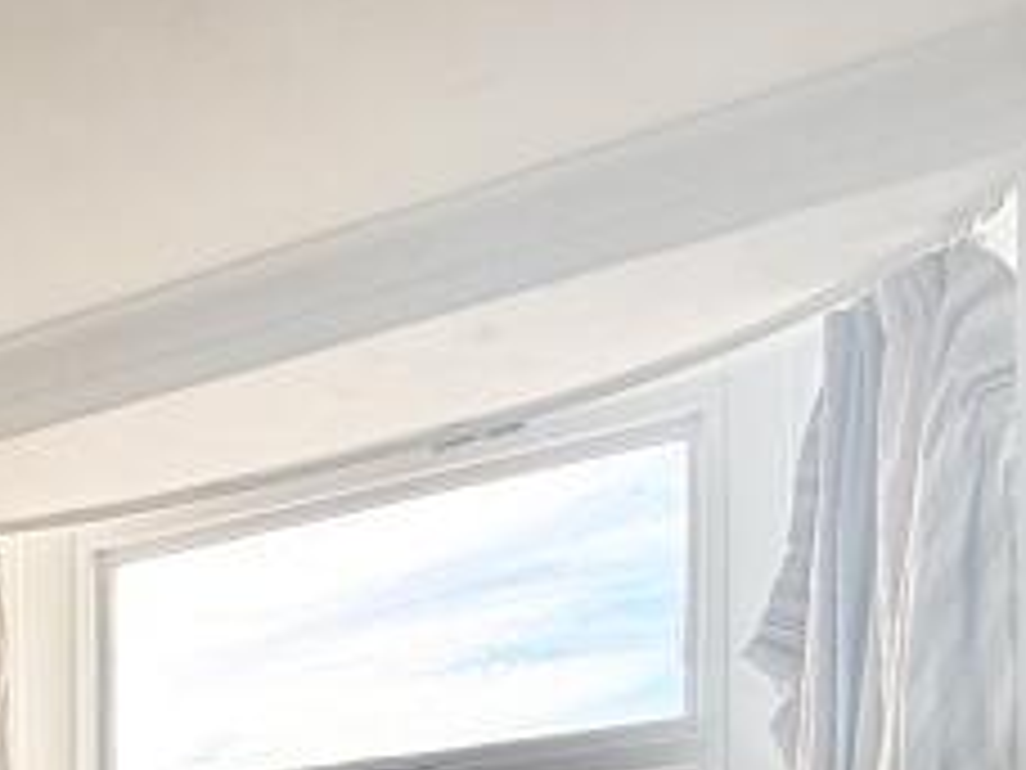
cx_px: -742
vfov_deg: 19.9
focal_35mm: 63
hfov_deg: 21.8
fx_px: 1867
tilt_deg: -1.6
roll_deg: +2.1
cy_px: 1180
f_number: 2.2
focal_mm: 2.22
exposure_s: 1/121
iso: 64
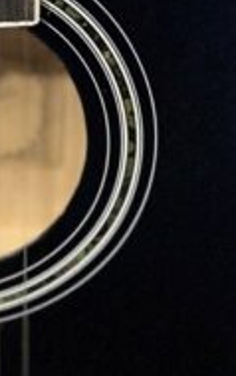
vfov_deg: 19.4
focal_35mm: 107
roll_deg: +1.2
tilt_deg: -37.7
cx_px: -121
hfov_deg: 11.7
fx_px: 1099
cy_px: 135
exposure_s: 1/30
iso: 1250
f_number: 1.78
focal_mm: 6.86
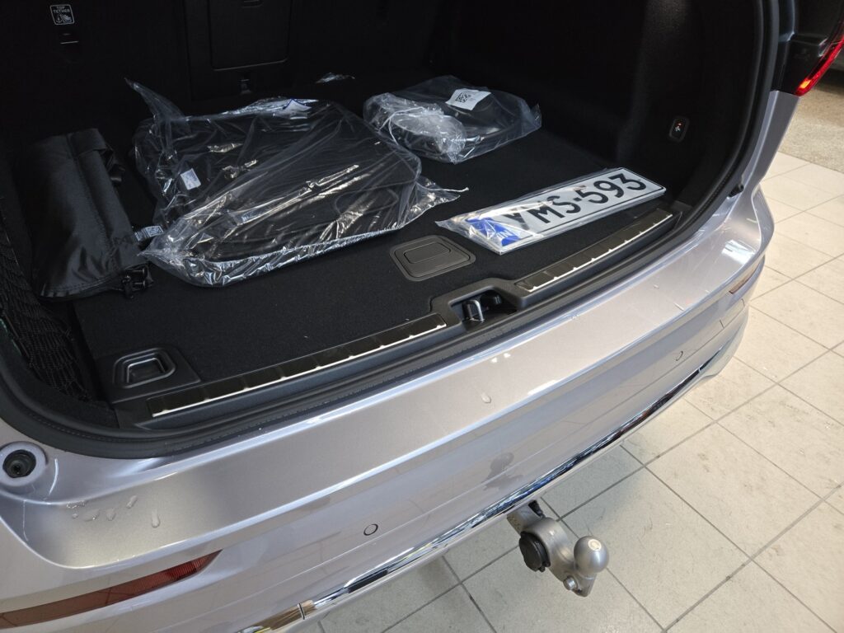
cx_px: 422
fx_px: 561
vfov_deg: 58.9
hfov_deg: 73.9
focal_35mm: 23
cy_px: 316
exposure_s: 1/100
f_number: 1.8
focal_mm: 5.4
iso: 320
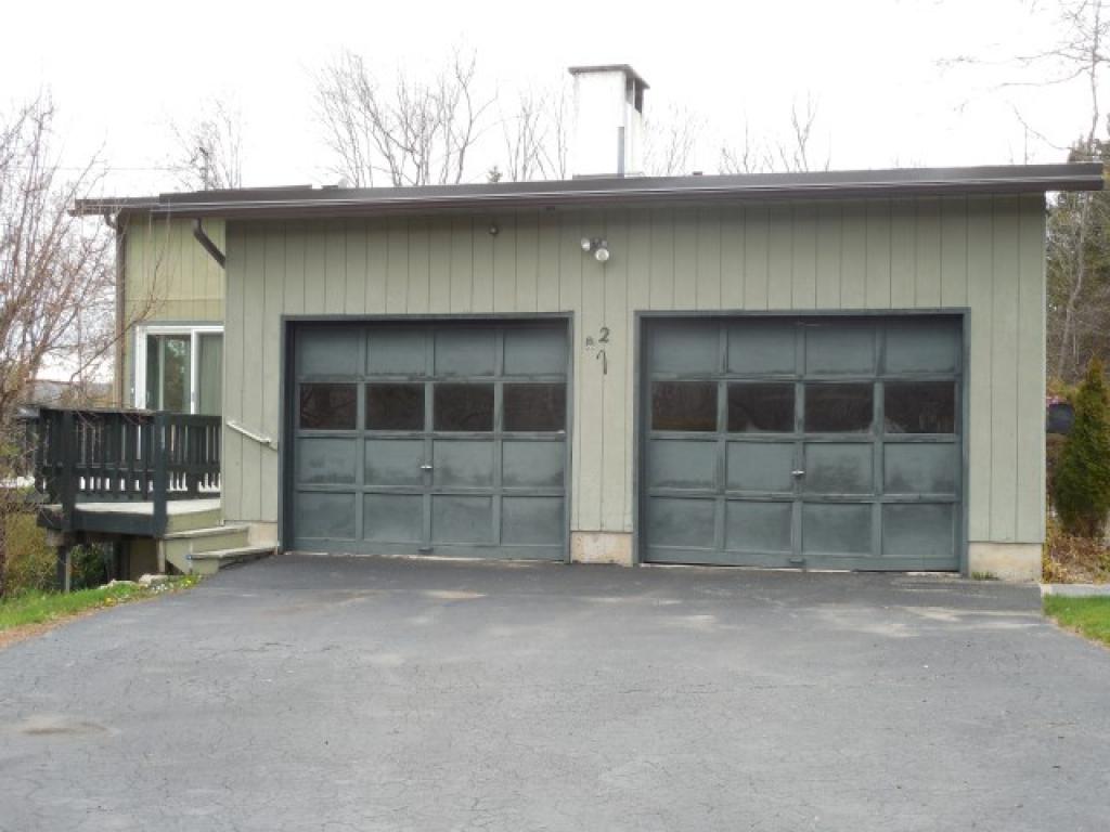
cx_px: 555
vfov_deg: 30.3
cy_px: 416
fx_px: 1539
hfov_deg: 39.7
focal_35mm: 48
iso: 125
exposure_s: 1/80
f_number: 4
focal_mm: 8.7
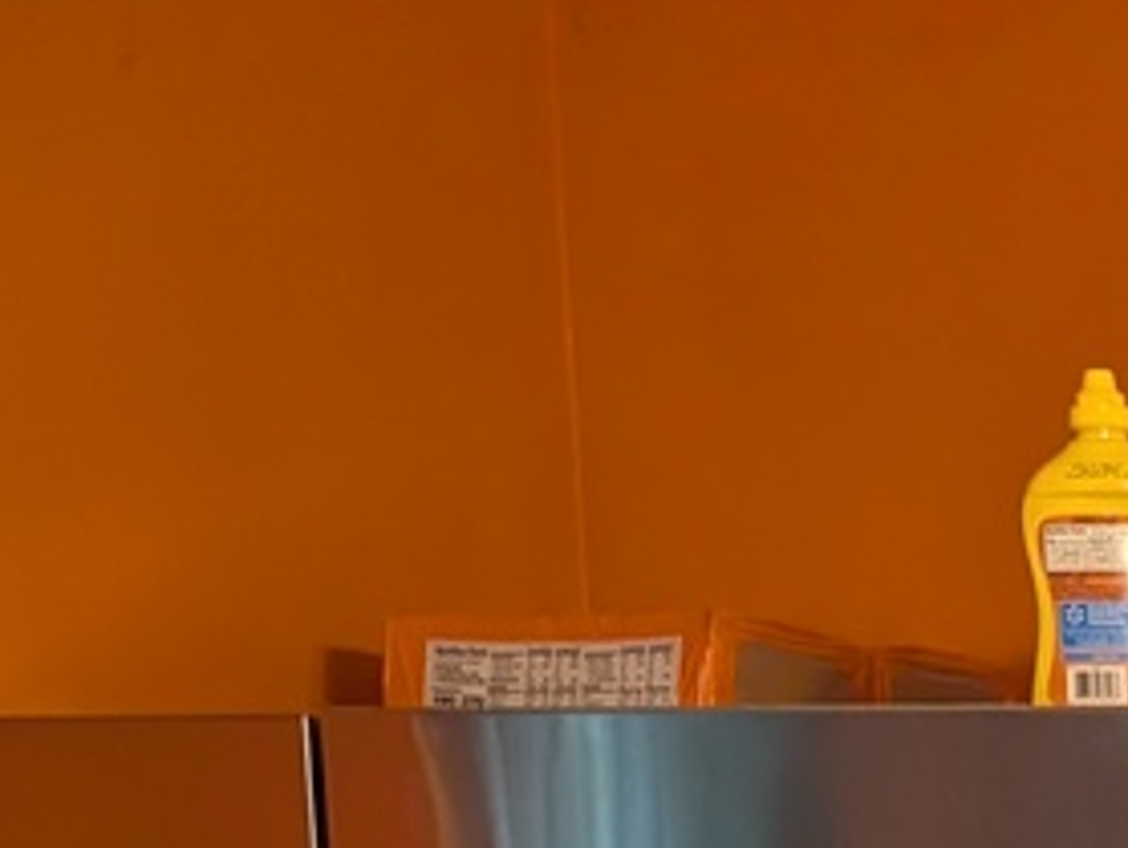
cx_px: 1858
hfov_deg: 14.4
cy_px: 2000
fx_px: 4044
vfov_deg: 10.4
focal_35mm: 124
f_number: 1.68
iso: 29
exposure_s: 1/120
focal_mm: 6.9
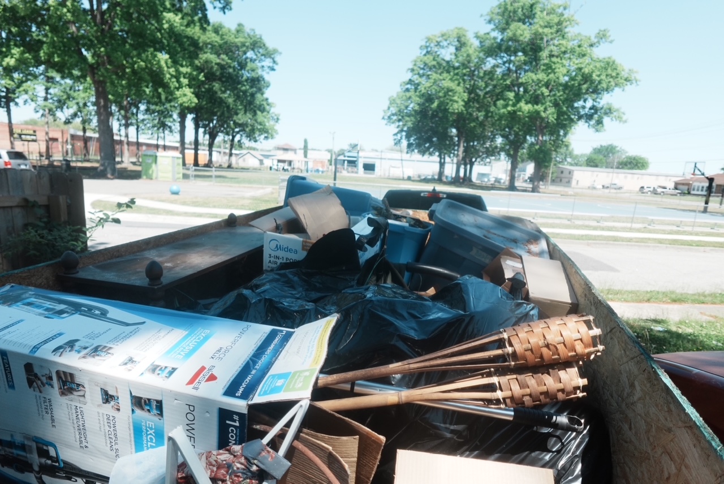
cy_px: 242
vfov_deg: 62.0
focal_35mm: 20
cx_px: 362
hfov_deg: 83.9
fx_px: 403
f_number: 2
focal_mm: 7.6
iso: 125
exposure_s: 1/2000
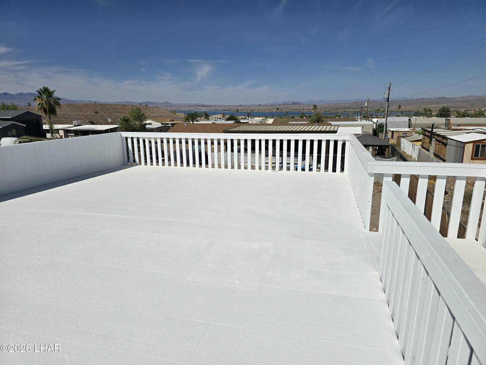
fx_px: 323
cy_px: 182
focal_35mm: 23
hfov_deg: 73.9
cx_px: 243
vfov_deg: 58.9
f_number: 1.7
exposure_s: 1/3067
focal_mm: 6.3
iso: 12
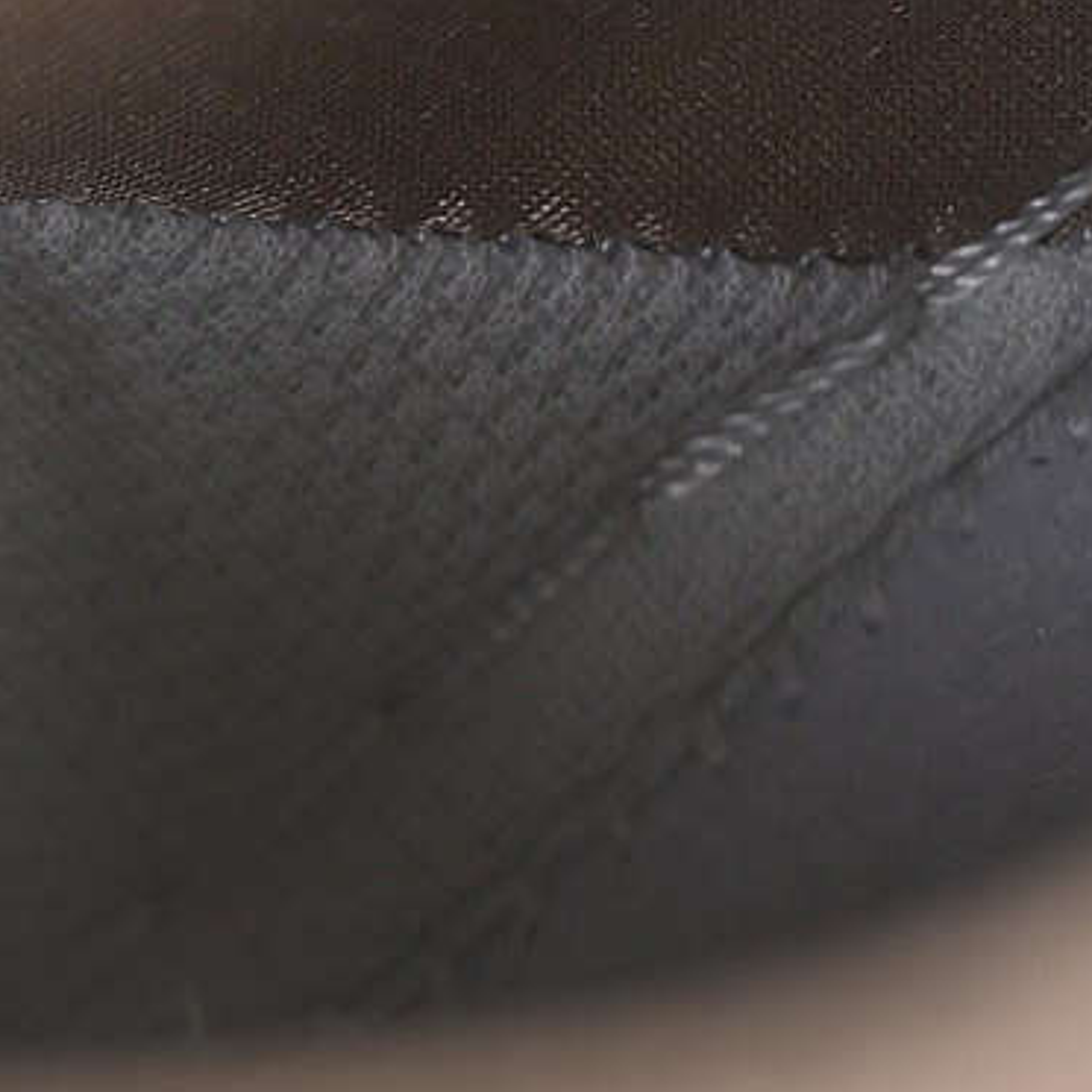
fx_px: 6603
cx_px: -461
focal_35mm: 185
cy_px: 581
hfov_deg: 9.2
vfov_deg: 9.5
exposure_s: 1/80
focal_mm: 50
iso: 160
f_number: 7.1
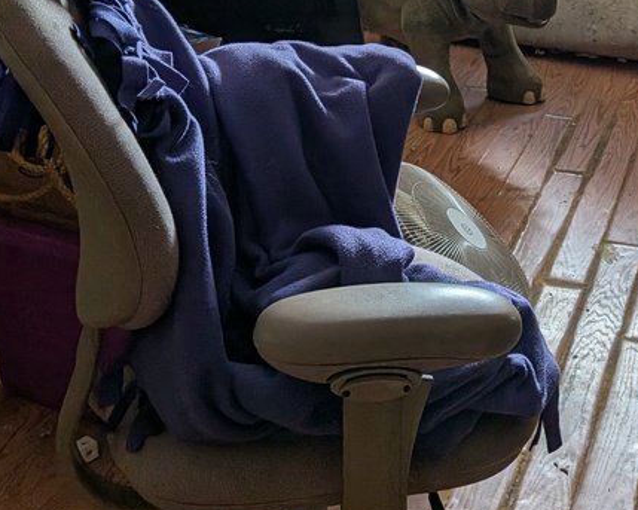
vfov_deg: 24.6
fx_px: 1114
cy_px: 0
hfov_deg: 31.4
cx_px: 477
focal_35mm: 59
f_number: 1.7
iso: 430
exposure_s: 1/224
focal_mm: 4.53
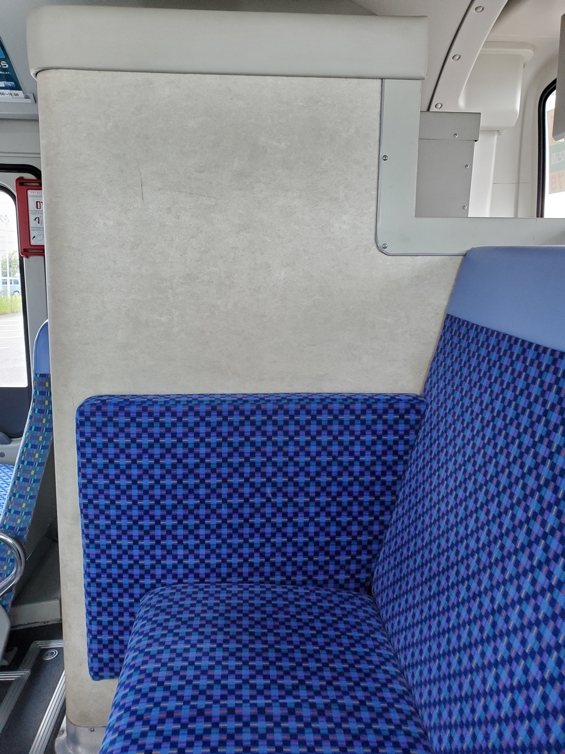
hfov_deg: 53.1
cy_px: 377
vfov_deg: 67.3
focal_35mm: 26
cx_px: 282
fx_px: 566
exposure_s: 1/120
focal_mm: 4.3
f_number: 2.4
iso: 250
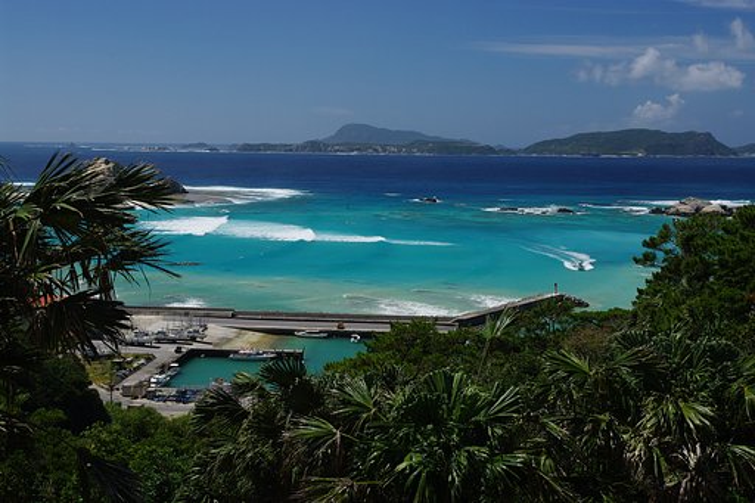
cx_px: 378
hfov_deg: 38.9
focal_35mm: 51
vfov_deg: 26.5
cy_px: 252
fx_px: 1069
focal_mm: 34
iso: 200
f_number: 13
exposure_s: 1/160
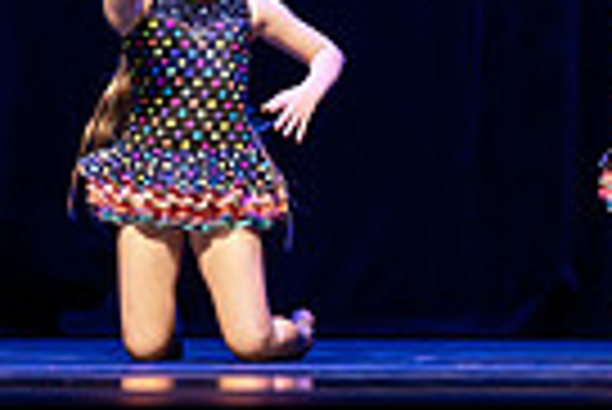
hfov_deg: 4.8
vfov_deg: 3.2
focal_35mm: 430
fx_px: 7318
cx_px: 616
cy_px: 119
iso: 3200
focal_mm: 101
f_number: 2.8
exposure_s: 1/640
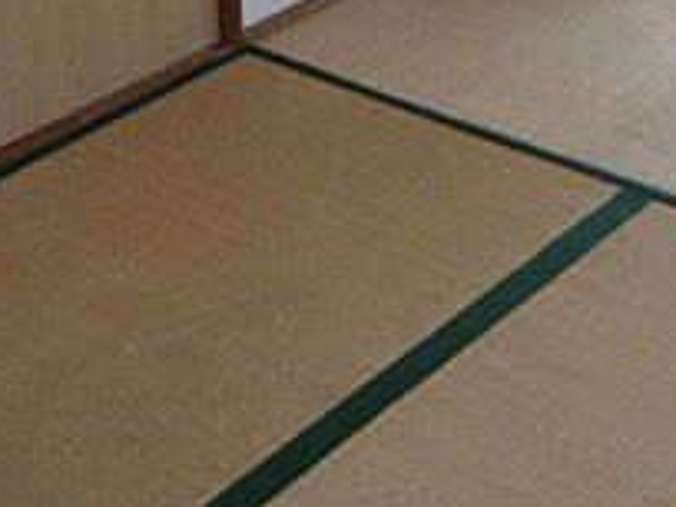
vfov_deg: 15.8
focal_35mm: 88
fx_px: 1719
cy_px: -172
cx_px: 510
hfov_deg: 22.0
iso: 125
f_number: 2.8
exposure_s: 1/30
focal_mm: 4.6
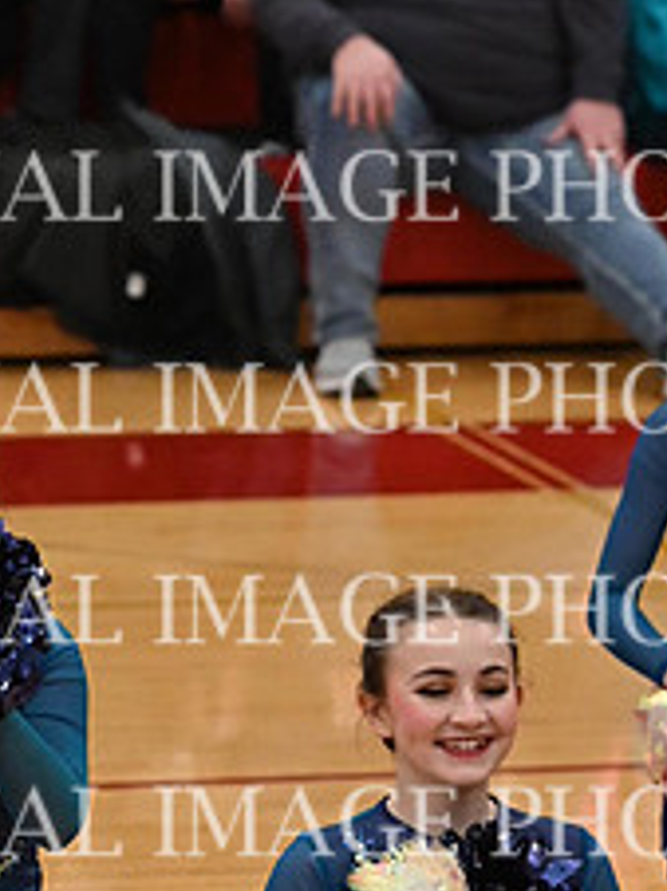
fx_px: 13359
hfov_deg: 2.9
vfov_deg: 3.8
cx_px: 464
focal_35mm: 519
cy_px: 1139
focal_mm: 140
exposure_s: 1/400
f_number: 4
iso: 6400
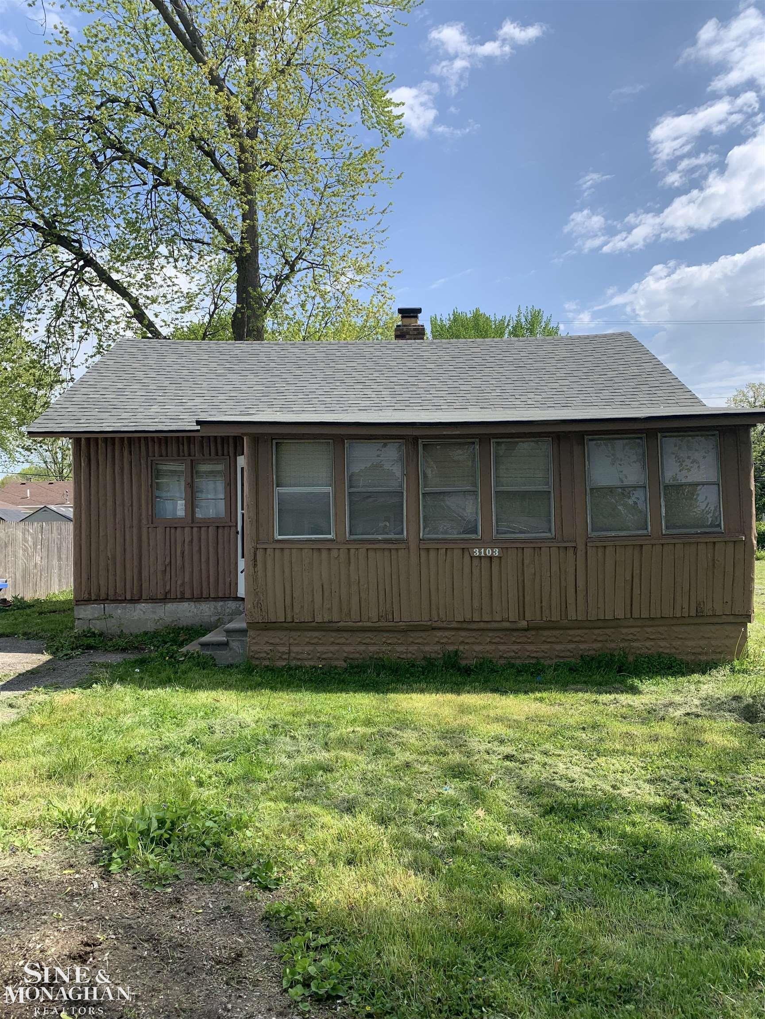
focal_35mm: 26
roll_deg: +2.1
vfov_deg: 67.3
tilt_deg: +0.5
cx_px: 382
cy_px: 510
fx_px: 766
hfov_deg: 53.1
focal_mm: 4.25
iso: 25
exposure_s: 1/1779
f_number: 1.8
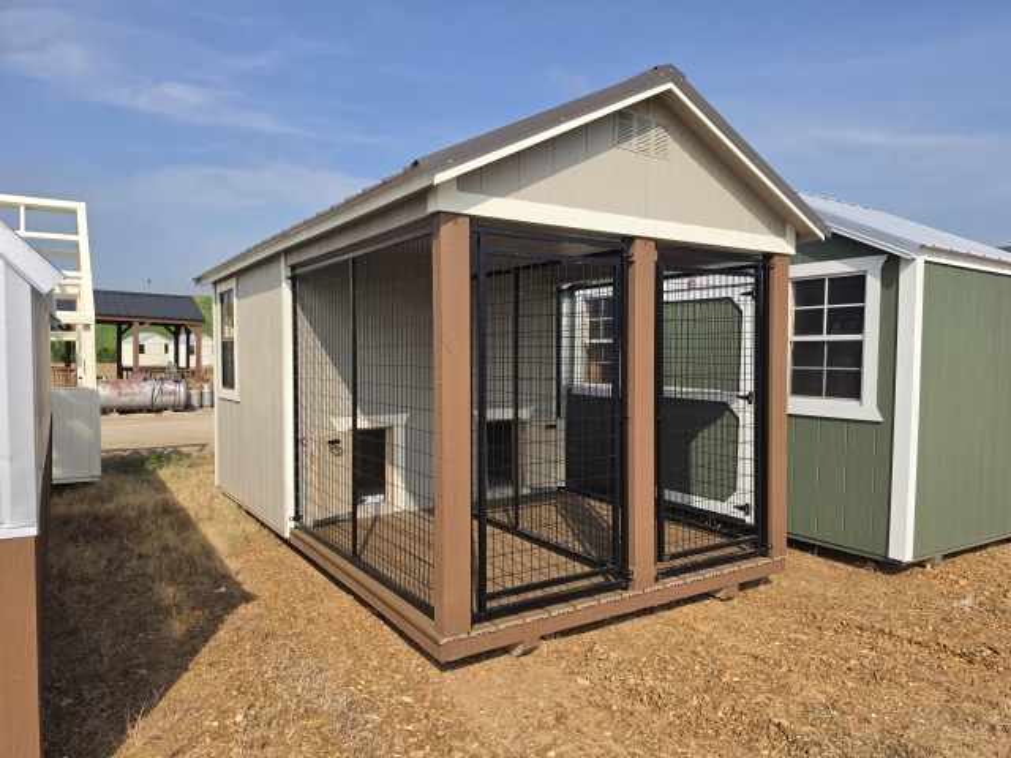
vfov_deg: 58.9
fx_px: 672
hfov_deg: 73.9
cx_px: 506
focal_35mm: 23
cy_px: 379
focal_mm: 6.5
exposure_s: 1/7329
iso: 64
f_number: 1.4
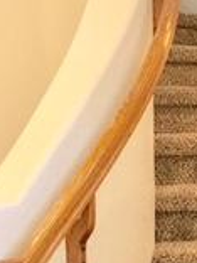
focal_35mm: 119
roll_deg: +0.1
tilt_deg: -1.3
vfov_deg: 16.5
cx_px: 234
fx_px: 903
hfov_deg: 12.2
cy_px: 148
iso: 32
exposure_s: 1/15
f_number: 2.2
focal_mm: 4.15
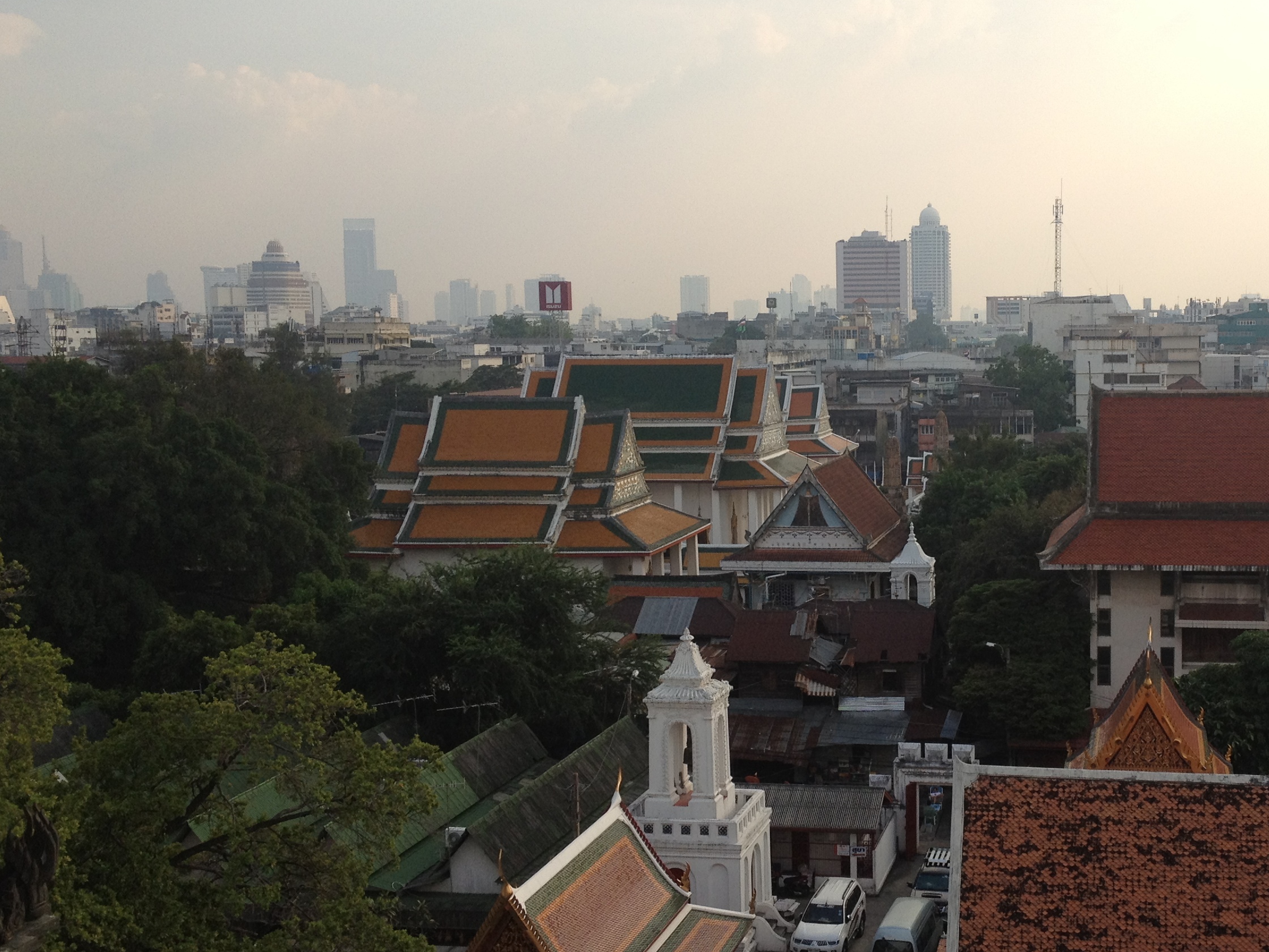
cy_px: 502
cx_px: 906
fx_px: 1870
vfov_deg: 28.6
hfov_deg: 36.8
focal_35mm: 51
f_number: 2.4
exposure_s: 1/1126
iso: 64
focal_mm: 4.28
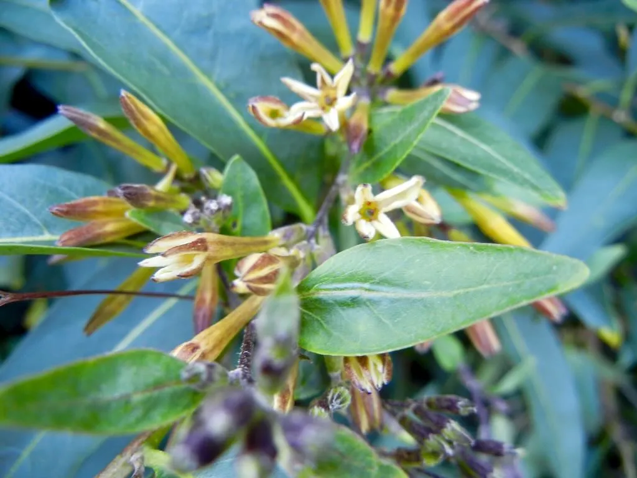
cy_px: 239
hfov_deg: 60.0
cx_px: 318
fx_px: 552
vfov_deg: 46.8
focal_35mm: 30
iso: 160
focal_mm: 5.4
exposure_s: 1/66.6
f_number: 3.5
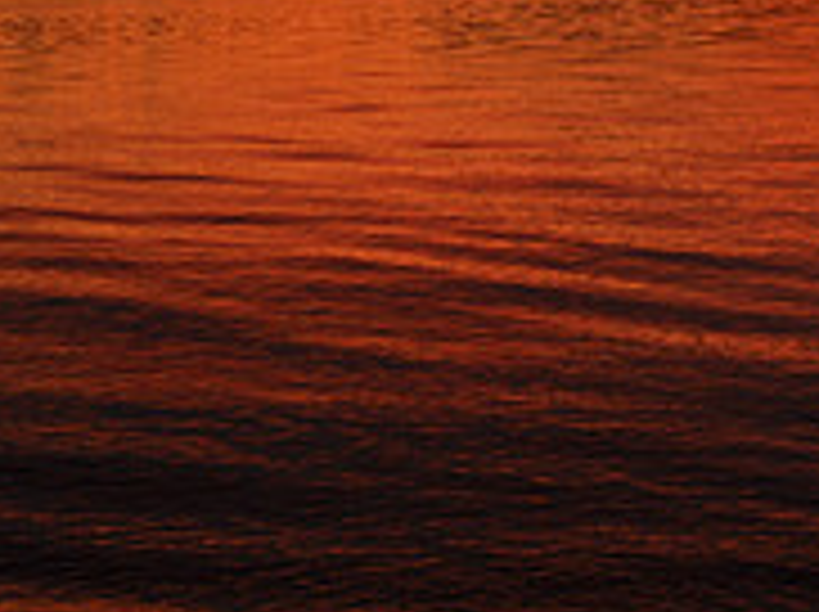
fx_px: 3368
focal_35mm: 143
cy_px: -241
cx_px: 423
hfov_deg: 13.9
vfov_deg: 10.1
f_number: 5.6
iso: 200
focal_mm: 31
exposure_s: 1/100
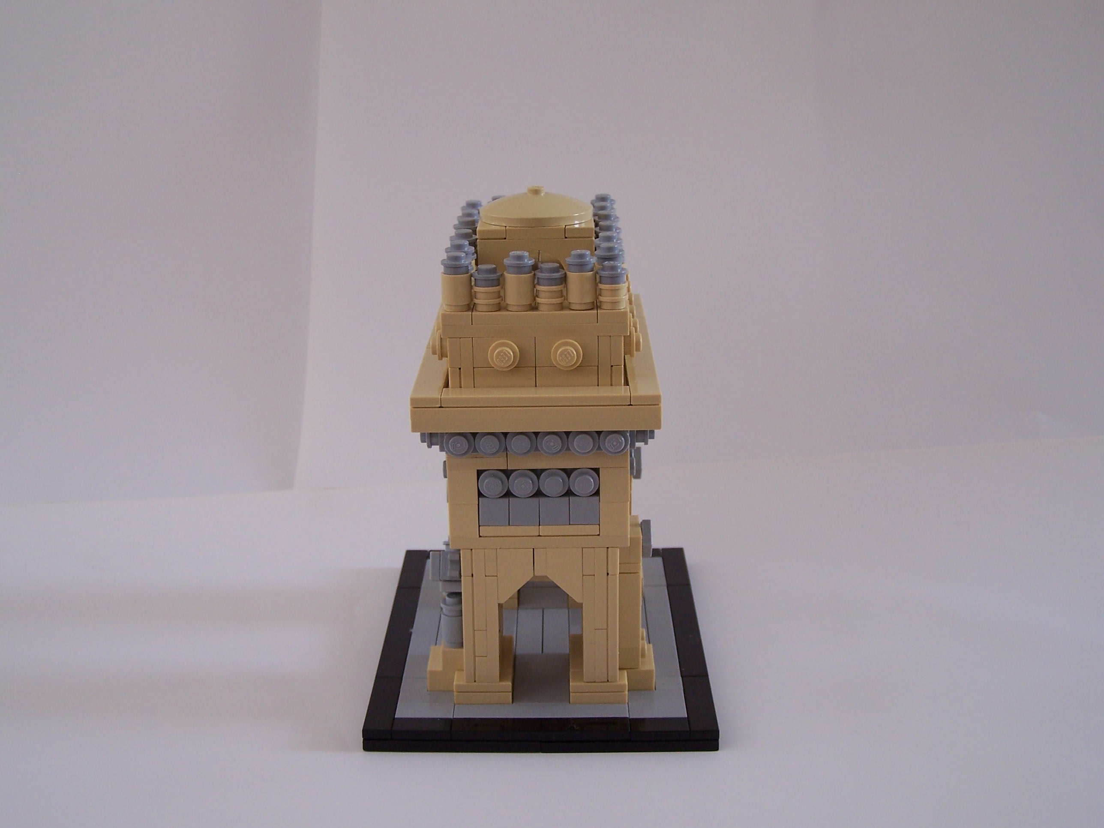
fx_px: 1627
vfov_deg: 28.6
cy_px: 414
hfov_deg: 37.5
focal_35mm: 51
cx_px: 552
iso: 80
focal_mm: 8.5
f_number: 3
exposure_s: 1/15
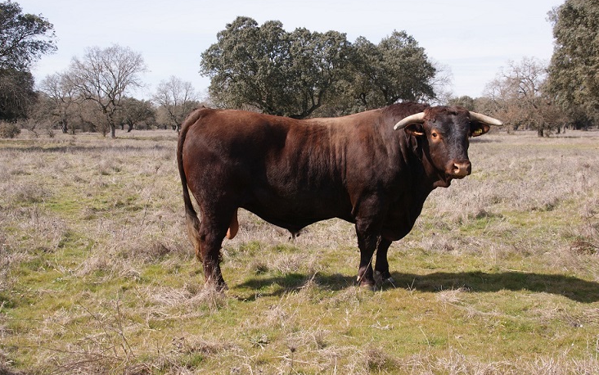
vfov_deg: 29.9
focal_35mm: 43
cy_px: 188
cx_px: 299
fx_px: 702
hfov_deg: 46.2
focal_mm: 28
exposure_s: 1/100
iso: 100
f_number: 10
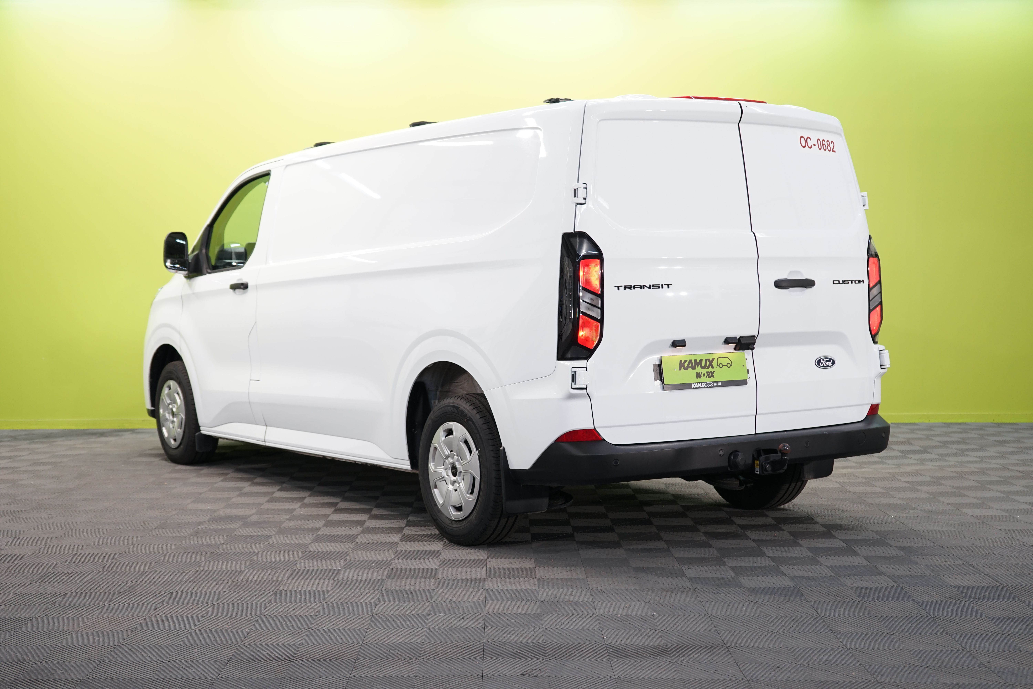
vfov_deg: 28.1
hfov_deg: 41.1
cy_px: 344
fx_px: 1377
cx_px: 516
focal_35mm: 48
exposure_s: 1/30
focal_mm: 48
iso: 400
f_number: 4.5
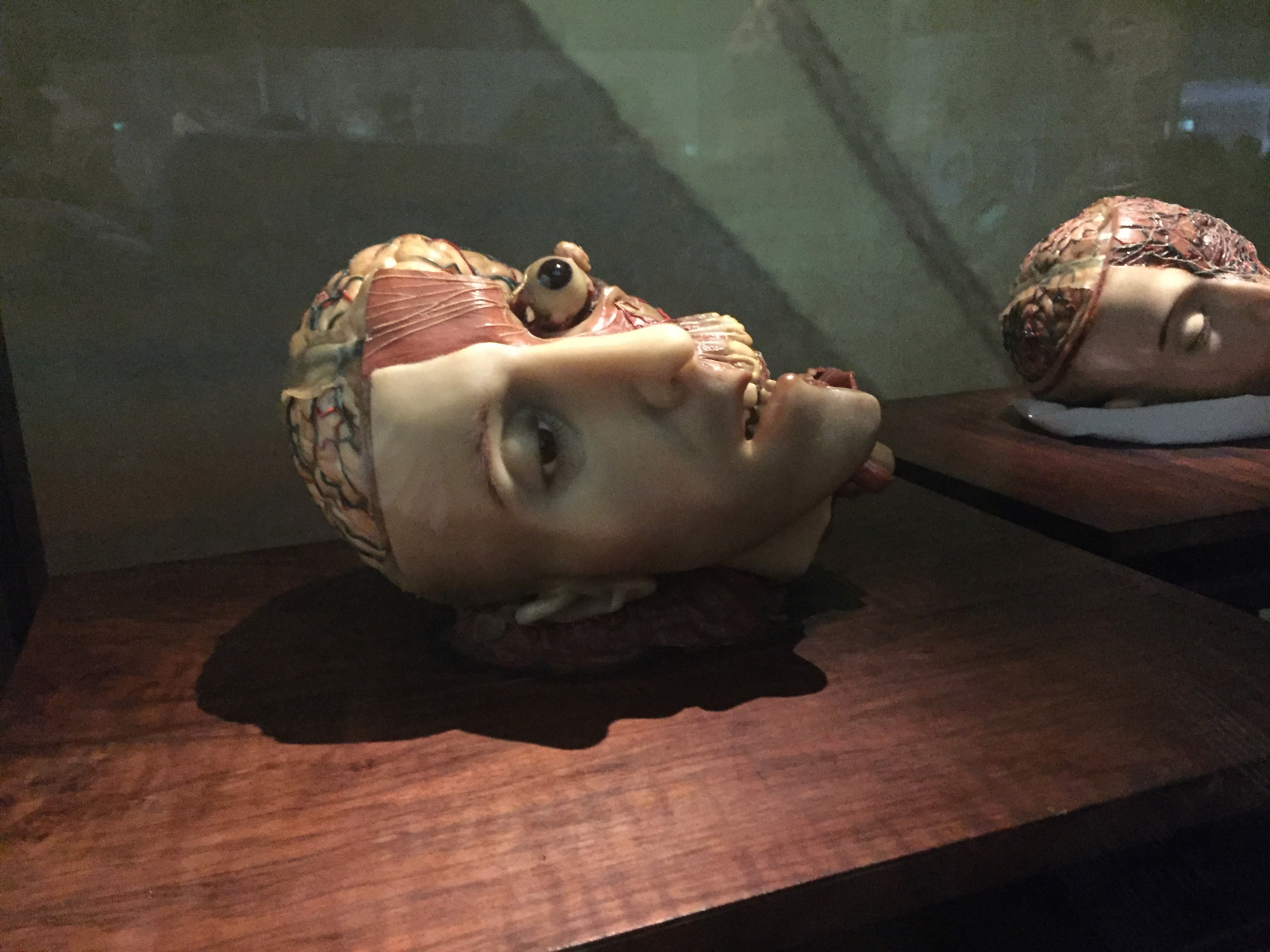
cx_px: 635
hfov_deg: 61.7
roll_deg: +0.9
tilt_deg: -13.9
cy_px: 476
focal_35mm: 29
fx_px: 1064
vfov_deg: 48.2
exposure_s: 1/17
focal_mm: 4.15
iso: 1000
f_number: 2.2
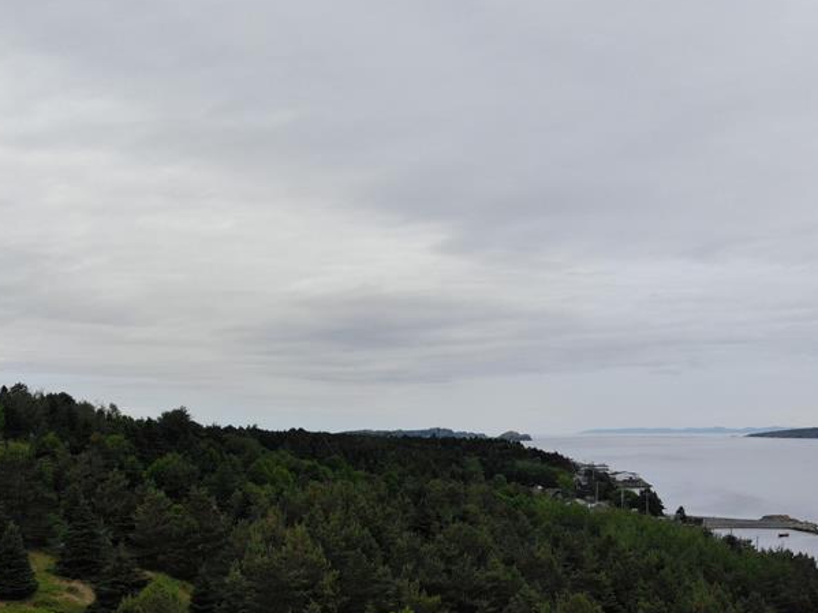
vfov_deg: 34.3
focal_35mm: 41
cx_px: 266
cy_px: 470
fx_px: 969
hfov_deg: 45.0
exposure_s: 1/308
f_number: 2.8
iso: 100
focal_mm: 4.5
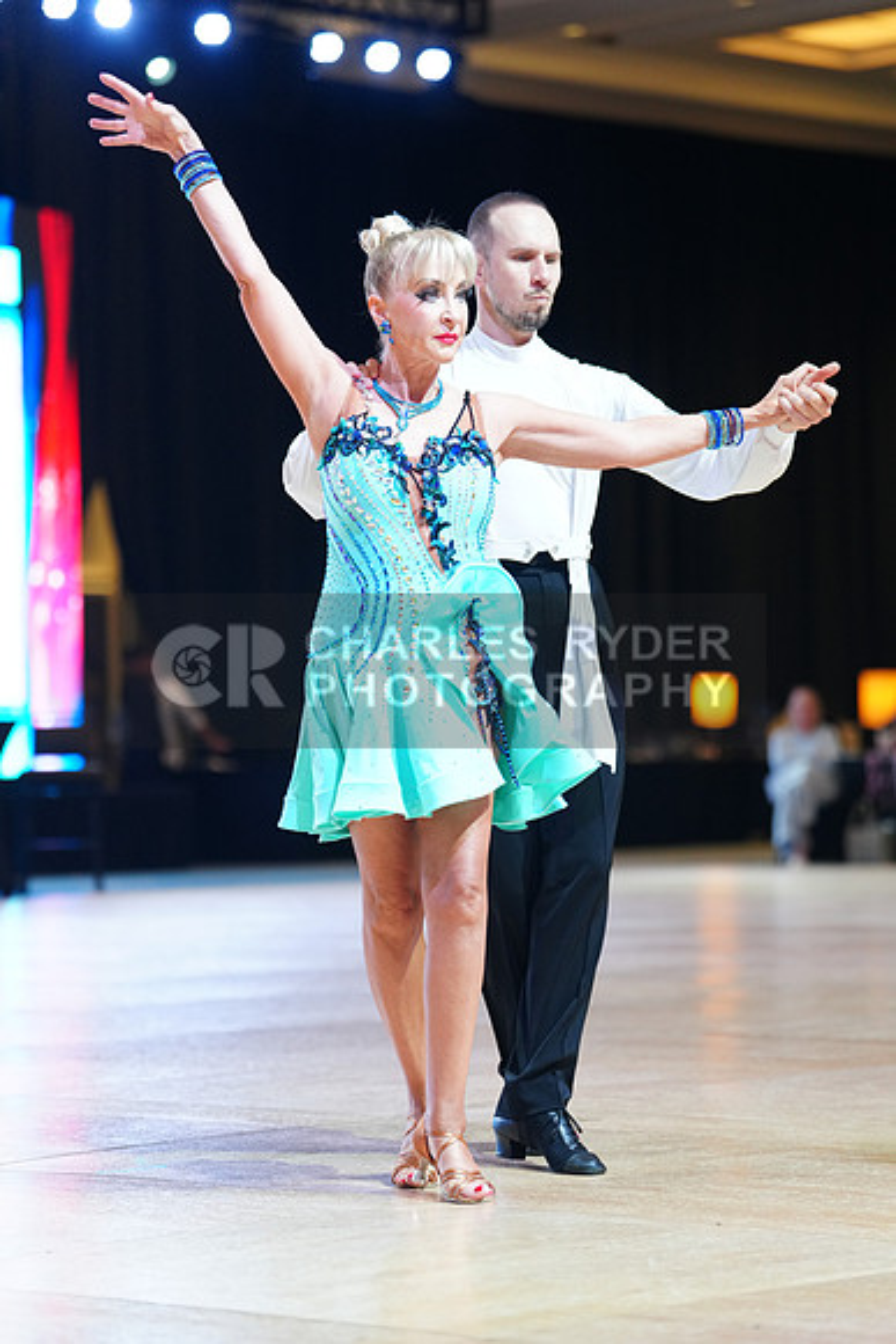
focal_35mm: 113
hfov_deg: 12.1
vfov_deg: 18.1
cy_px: 672
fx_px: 4216
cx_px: 448
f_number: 2.8
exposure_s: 1/400
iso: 2000
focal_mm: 113
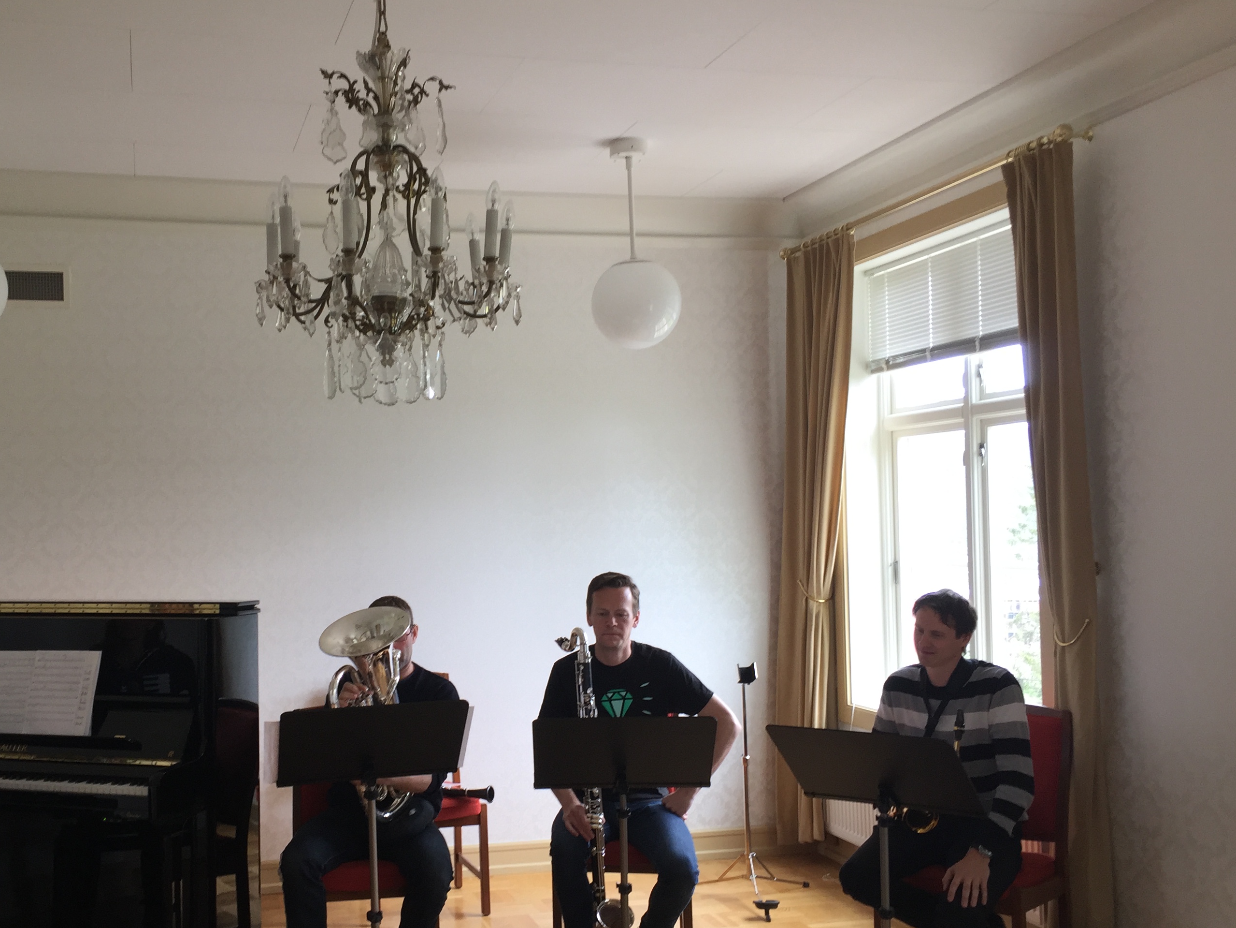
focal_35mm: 37
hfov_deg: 49.7
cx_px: 465
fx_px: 1321
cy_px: 542
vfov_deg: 38.6
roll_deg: +0.7
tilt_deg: +1.0
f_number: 2.2
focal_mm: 4.15
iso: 40
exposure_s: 1/50
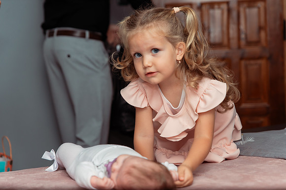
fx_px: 556
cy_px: 95
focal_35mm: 70
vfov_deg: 19.4
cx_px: 143
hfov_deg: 28.9
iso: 640
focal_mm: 70
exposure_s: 1/250
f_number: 3.2
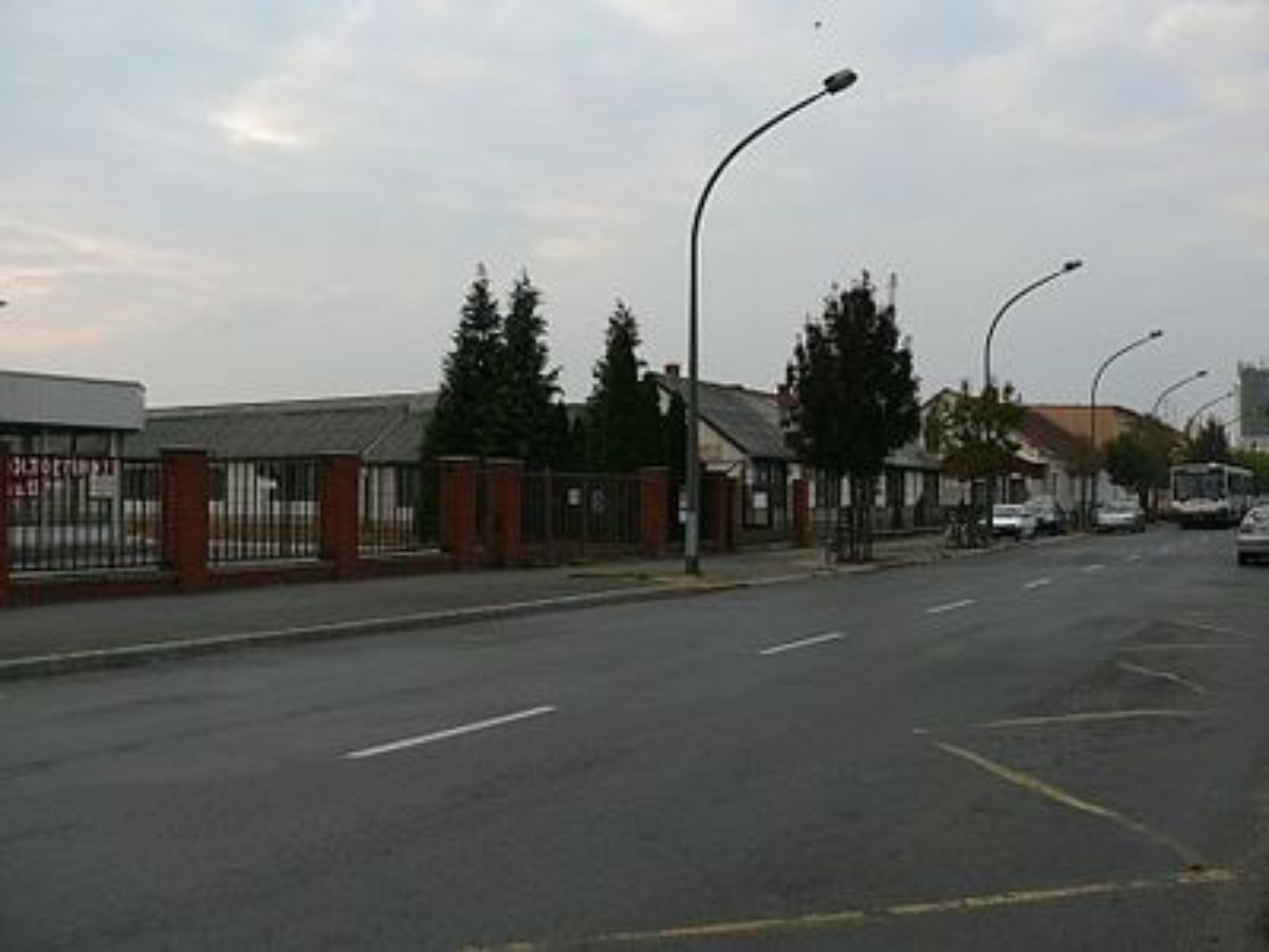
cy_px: 476
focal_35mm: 35
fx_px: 1283
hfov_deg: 52.6
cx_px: 634
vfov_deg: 40.7
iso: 100
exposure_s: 1/250
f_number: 4
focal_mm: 7.4
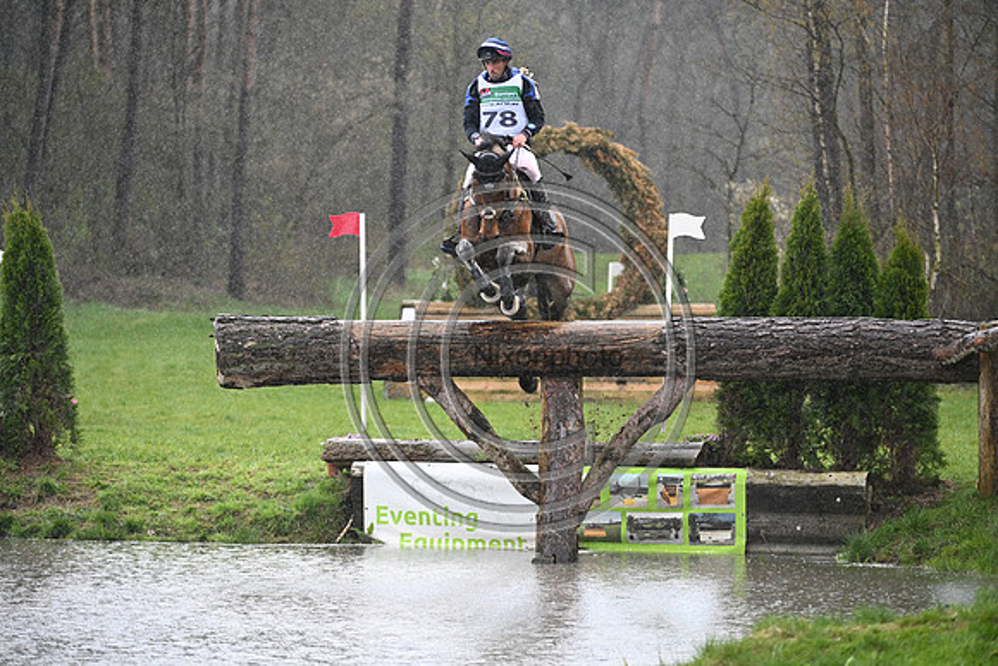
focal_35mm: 220
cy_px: 333
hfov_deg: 9.4
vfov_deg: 6.2
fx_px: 6100
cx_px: 499
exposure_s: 1/1250
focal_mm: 220
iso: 2800
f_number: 4.5
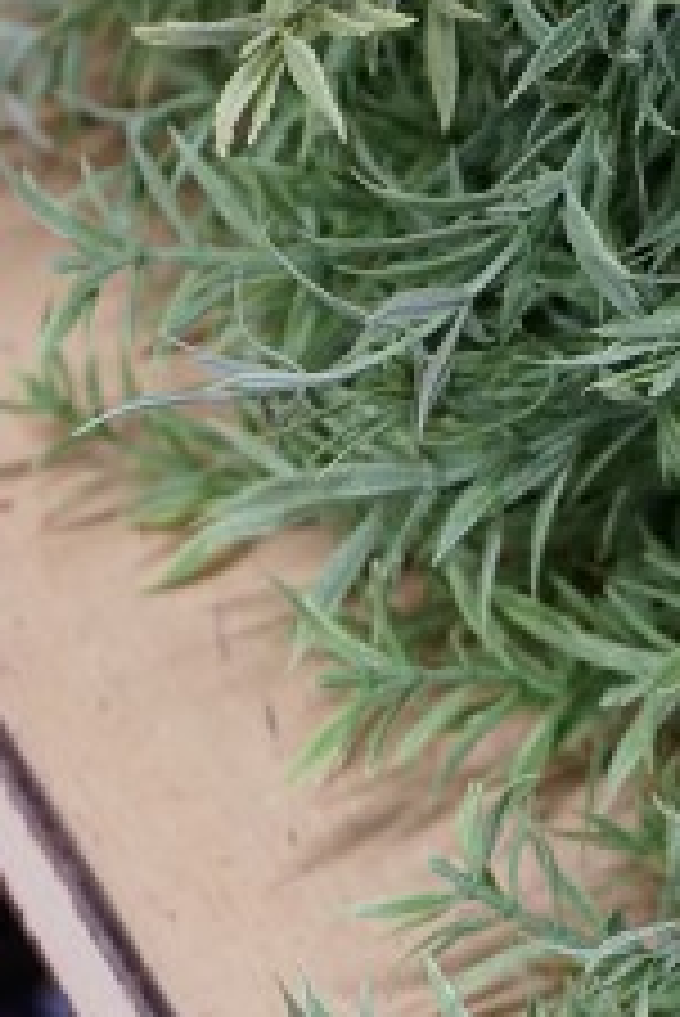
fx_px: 2631
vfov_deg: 21.9
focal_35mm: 93
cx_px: 608
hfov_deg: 14.6
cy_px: 508
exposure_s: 1/60
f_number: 4
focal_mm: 35
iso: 1600
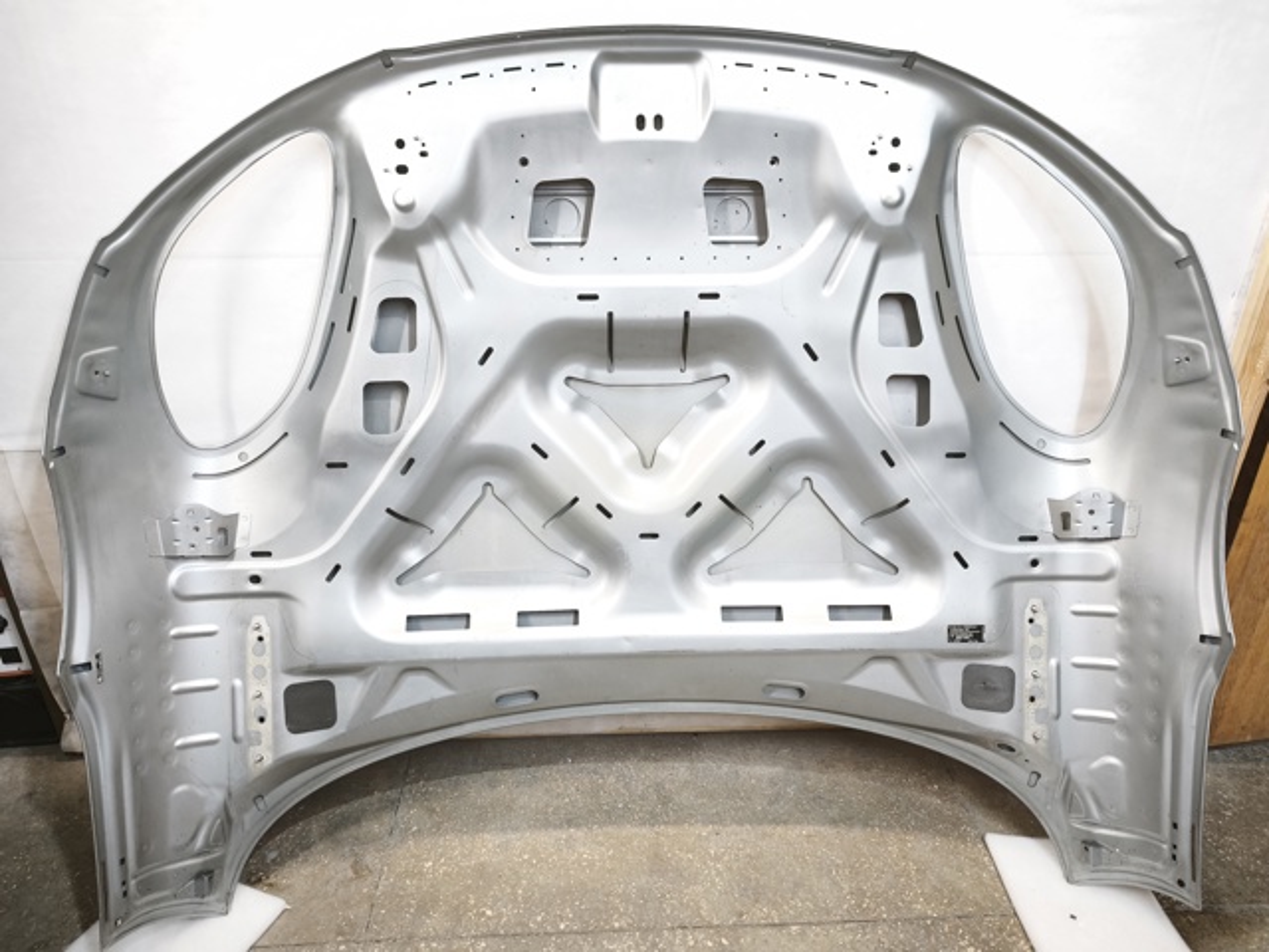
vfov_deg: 58.9
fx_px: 843
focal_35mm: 23
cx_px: 634
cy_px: 476
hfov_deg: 73.9
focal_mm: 6.45
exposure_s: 1/99.9
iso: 400
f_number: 1.62
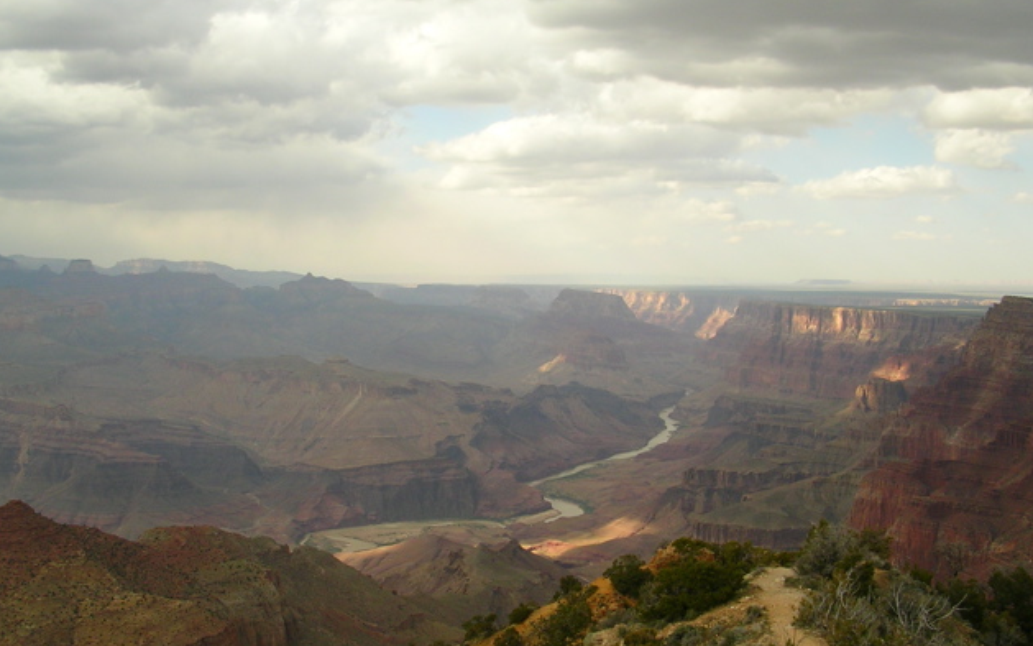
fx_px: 1154
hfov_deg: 48.2
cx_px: 511
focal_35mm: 41
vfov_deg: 31.2
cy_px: 358
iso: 50
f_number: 5.6
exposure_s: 1/150
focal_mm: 5.8
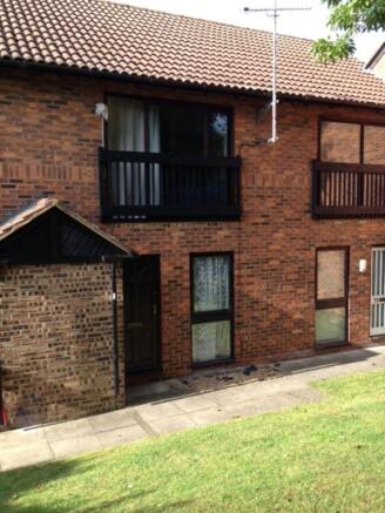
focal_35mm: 33
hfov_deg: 43.0
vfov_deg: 55.3
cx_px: 192
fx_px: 489
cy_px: 256
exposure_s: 1/294
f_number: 2.4
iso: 50
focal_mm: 4.13
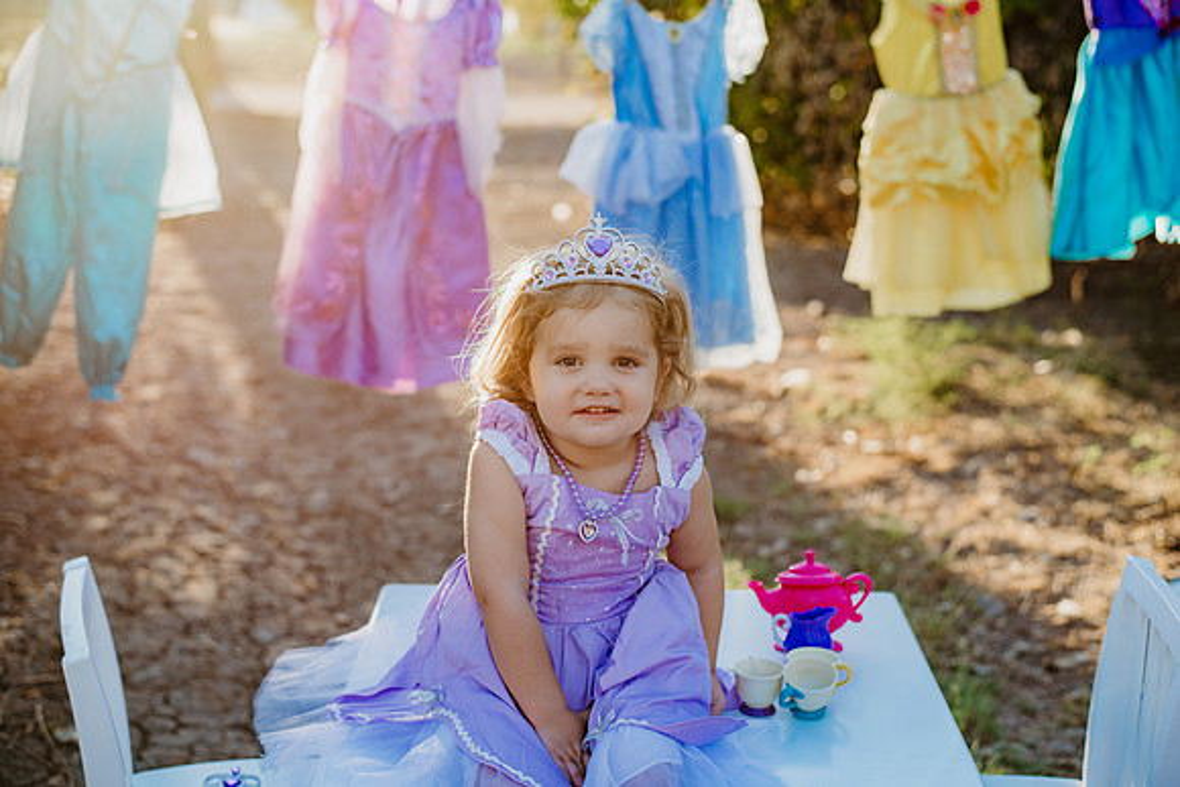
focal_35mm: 50
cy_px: 394
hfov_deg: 39.6
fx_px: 1639
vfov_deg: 27.0
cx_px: 590
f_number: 2.8
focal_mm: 50
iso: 200
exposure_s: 1/800
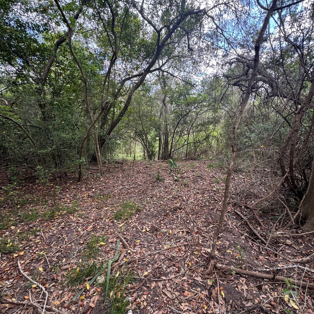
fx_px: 174
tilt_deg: -7.1
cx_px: 158
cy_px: 145
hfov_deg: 84.0
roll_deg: +1.7
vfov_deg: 83.8
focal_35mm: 17
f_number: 2.2
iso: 40
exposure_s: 1/99
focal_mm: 2.22
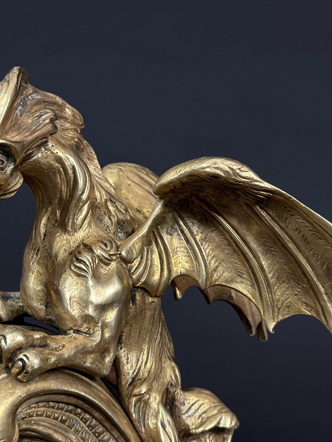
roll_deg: -2.1
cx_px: 166
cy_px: 221
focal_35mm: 48
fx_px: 614
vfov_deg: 39.7
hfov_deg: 30.3
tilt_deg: -7.6
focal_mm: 6.86
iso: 100
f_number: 1.78
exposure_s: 1/50
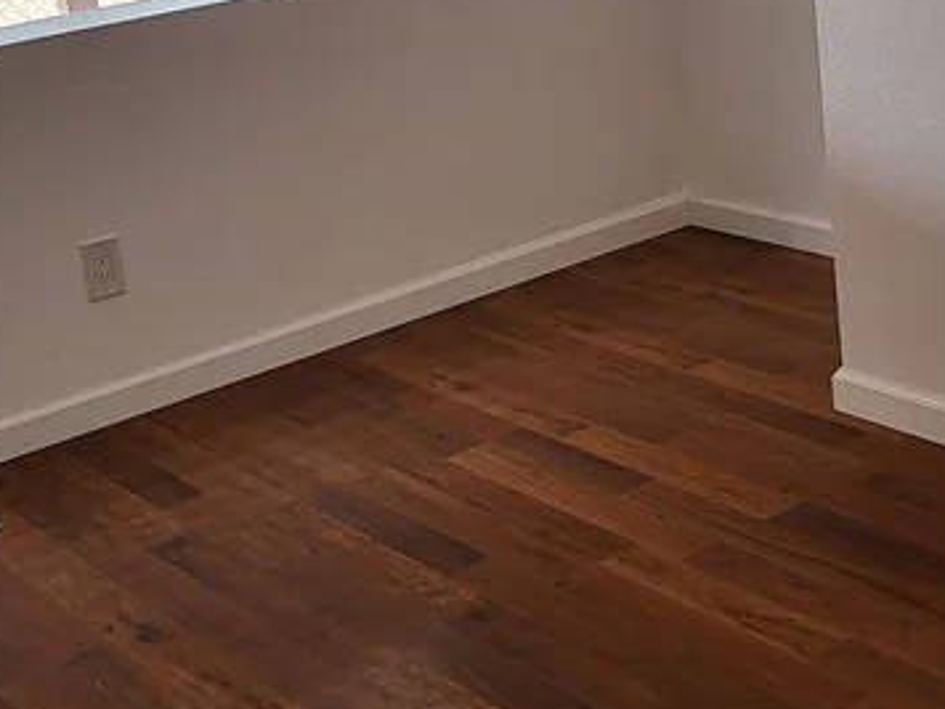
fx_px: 1884
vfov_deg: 21.0
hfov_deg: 28.1
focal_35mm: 69
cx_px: 555
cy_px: 133
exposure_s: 1/120
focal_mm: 5
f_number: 1.8
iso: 100
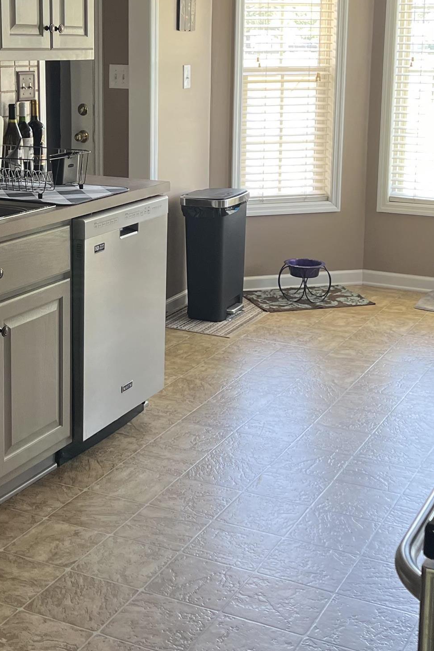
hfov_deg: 23.7
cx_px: 168
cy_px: 189
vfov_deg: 34.5
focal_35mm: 57
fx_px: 1030
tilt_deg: -10.1
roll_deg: -0.9
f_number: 1.5
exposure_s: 1/120
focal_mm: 5.7
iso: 125
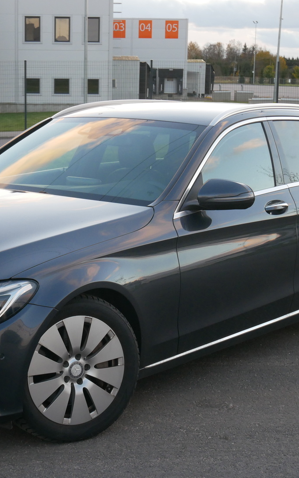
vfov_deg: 26.5
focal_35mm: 78
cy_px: 248
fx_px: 1017
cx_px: 83
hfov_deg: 16.7
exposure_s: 1/125
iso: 500
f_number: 5.1
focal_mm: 25
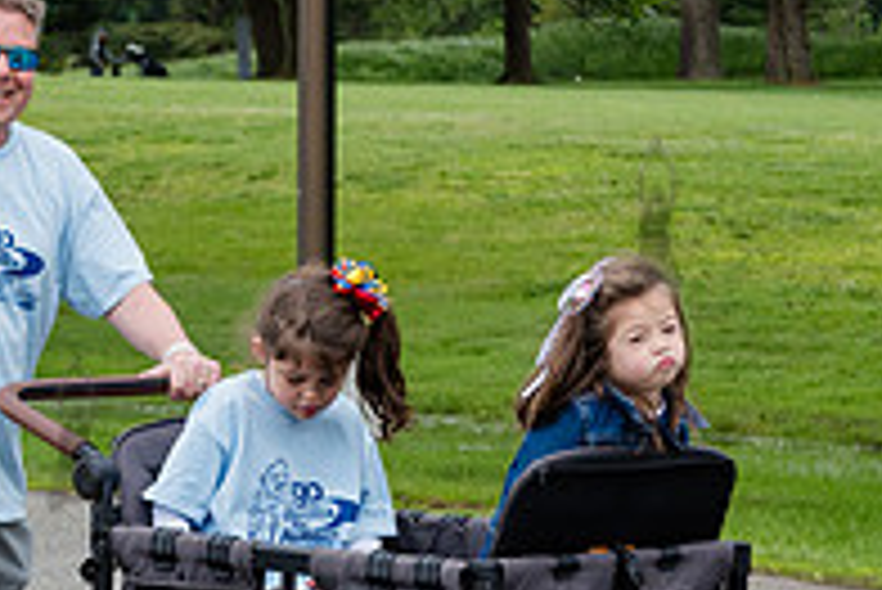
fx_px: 4707
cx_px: -22
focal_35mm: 192
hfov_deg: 10.6
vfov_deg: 7.2
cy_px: 373
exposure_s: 1/1000
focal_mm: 56
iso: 400
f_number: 4.5
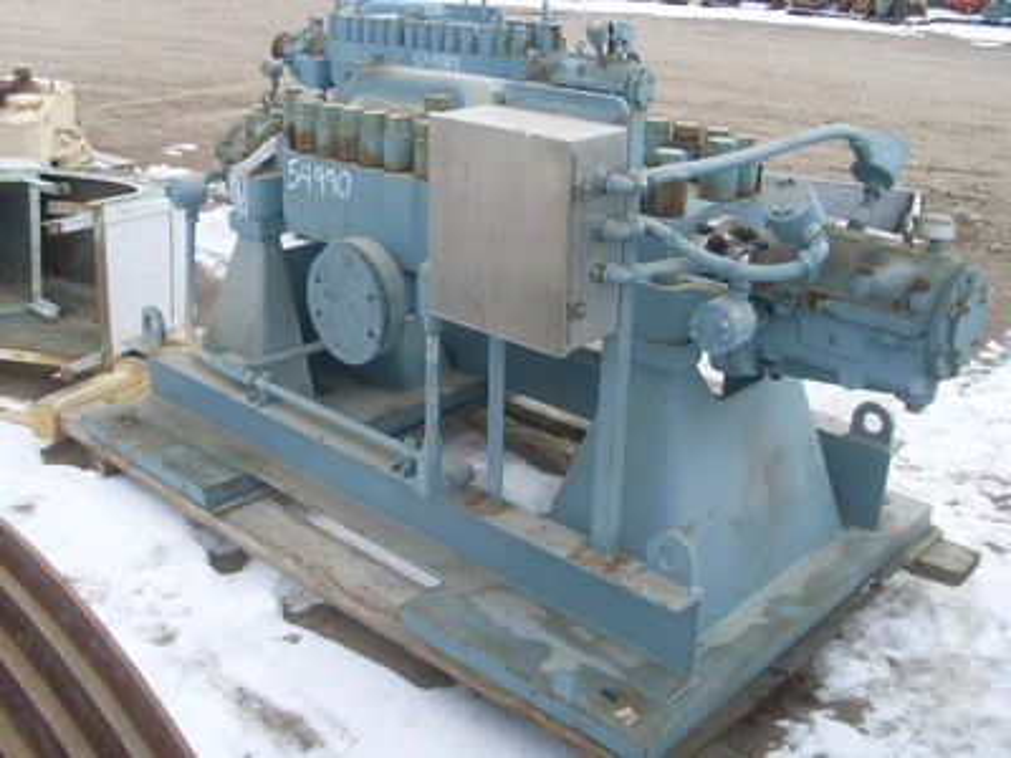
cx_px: 506
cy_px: 379
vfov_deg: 37.7
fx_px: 1110
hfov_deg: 49.0
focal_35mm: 38
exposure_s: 1/90
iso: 80
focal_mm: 6.3
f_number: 7.7
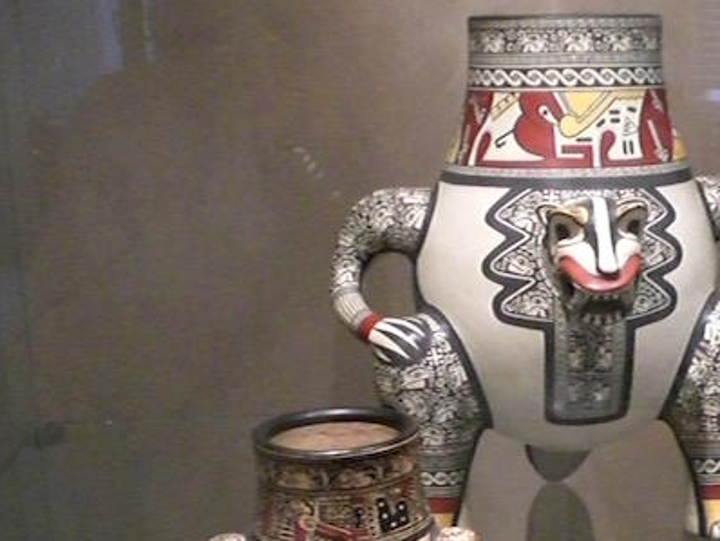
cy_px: 413
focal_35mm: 71
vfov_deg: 20.6
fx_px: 1478
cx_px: 640
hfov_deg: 26.5
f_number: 3.1
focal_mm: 6.3
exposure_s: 1/100
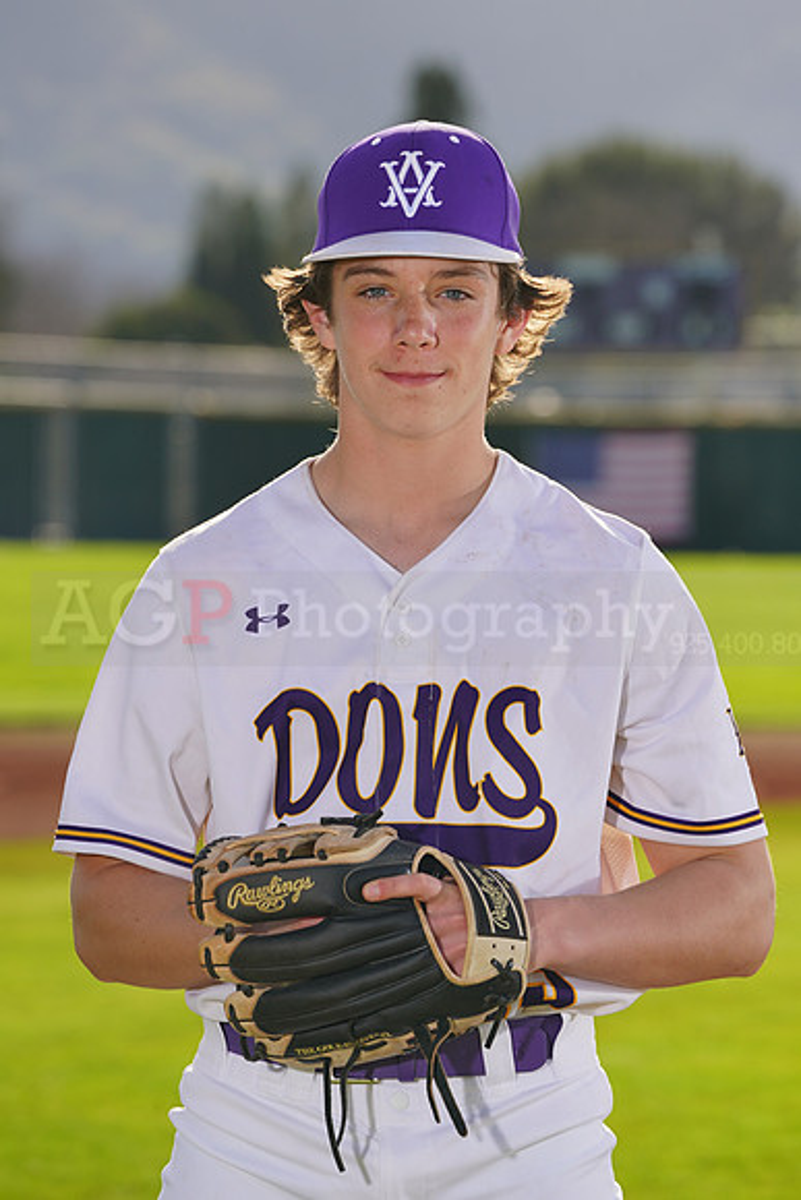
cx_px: 400
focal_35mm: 232
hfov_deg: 5.9
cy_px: 600
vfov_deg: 8.9
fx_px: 7738
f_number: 9
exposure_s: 1/250
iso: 100
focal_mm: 232
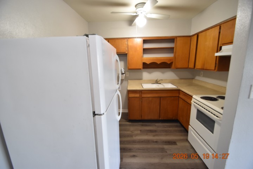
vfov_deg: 77.3
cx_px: 126
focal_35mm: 15
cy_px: 84
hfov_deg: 100.4
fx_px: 105
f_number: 3.5
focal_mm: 10
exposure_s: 1/45
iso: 800
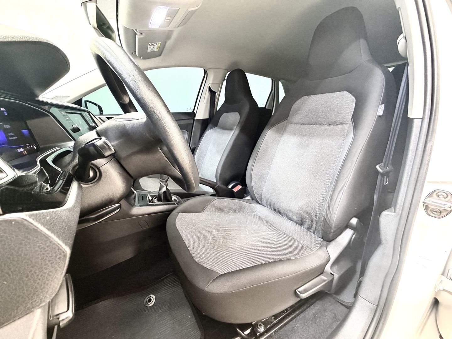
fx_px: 183
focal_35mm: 14
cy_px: 170
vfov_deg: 85.7
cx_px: 226
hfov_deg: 102.1
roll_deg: +1.2
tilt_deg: -16.4
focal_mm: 2.22
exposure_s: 1/60
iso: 500
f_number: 2.2
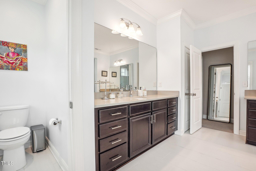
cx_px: 128
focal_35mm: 15
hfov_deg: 100.4
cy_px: 86
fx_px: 107
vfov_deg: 77.3
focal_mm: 10
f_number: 8
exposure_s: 1/13
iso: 400
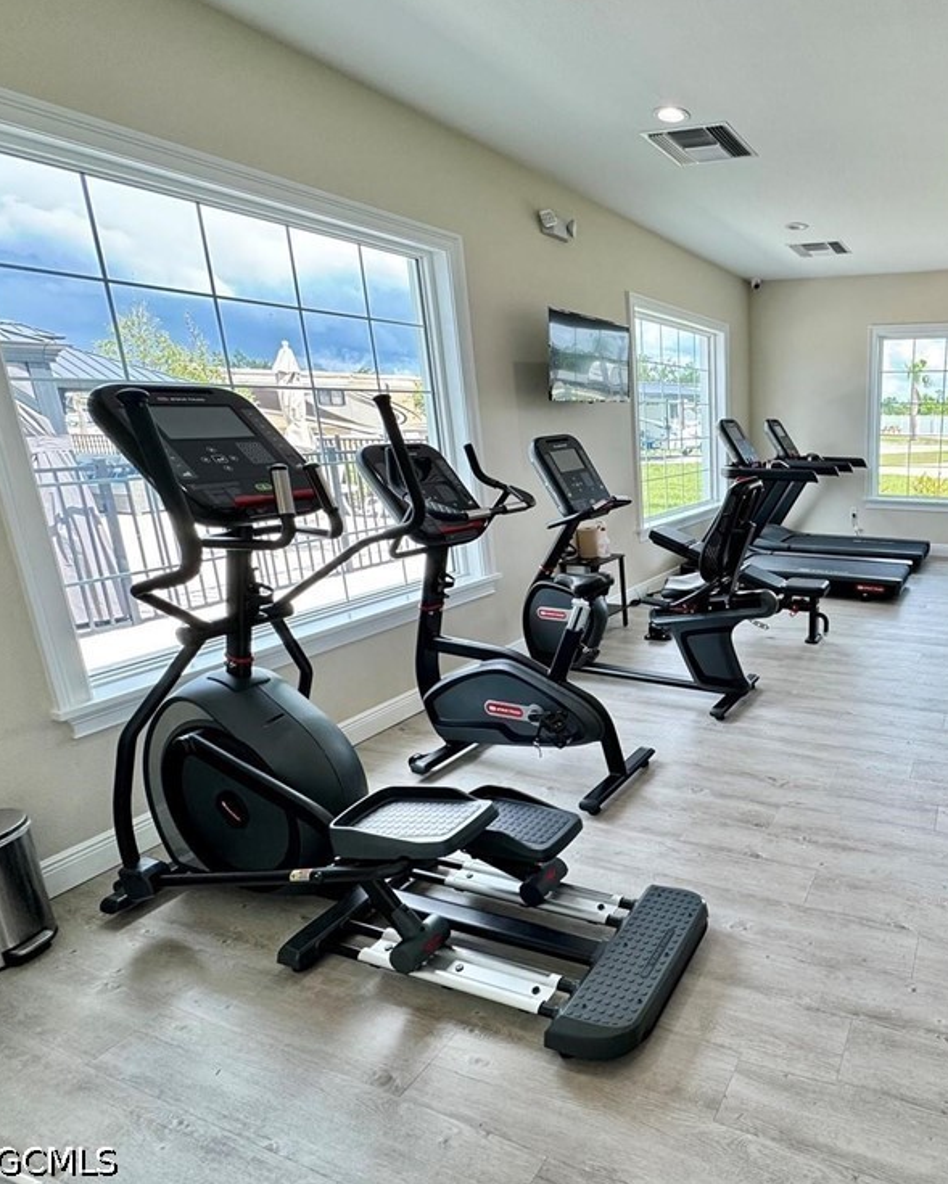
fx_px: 666
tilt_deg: -12.6
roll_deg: +0.6
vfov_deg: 83.2
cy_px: 569
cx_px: 789
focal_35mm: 19
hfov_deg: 63.3
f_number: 2.2
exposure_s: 1/120
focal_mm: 2.22
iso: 80
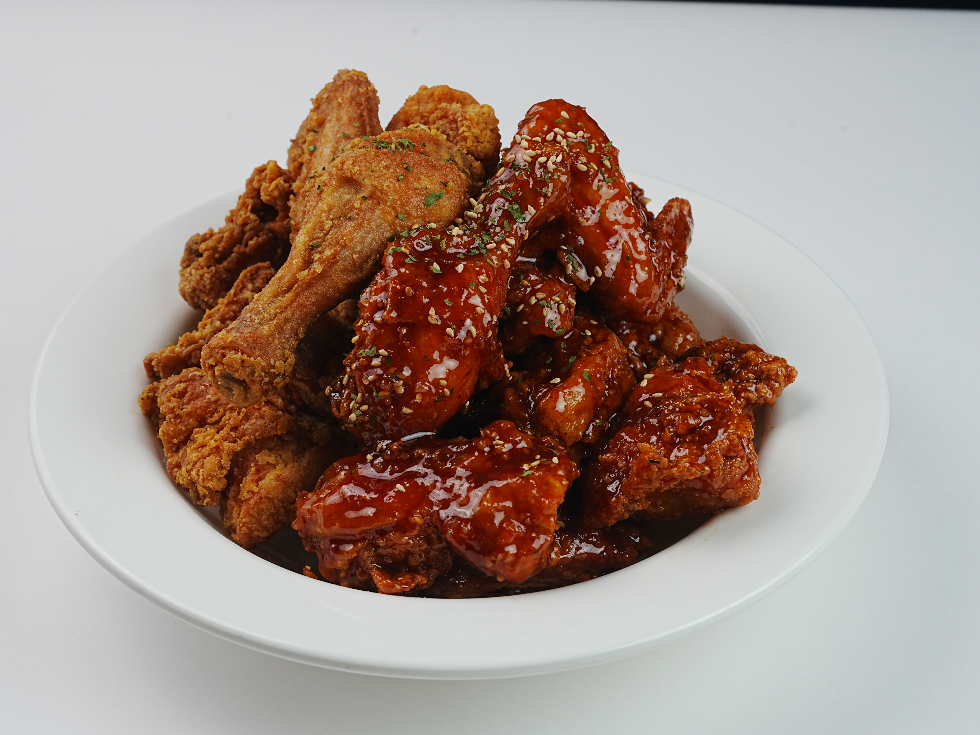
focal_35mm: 76
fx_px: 2152
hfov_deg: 25.6
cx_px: 442
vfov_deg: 19.4
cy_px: 367
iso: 125
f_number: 11
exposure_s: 1/60
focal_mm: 70
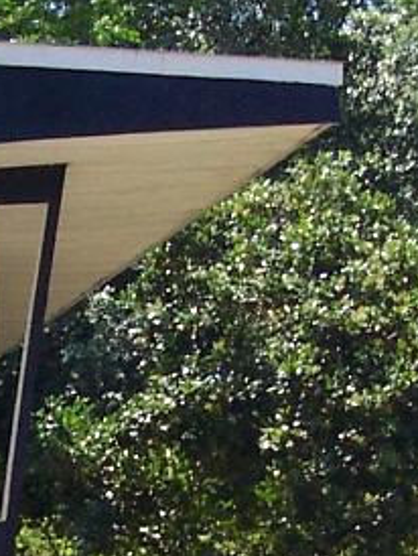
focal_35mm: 162
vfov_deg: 12.0
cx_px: 22
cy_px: 603
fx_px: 2604
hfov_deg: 9.1
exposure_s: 1/250
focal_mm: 5.6
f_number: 5.6
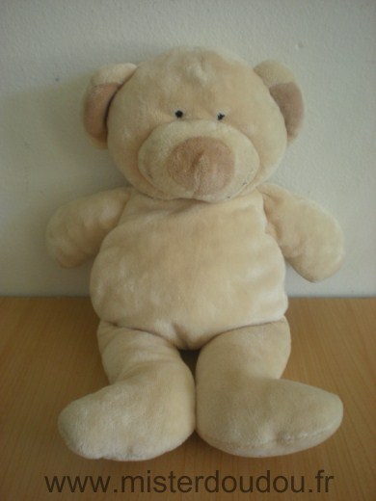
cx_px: 188
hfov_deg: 37.7
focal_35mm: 38
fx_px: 550
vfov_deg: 49.0
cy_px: 250
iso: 200
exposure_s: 1/44.5
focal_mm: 6.3
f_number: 3.1
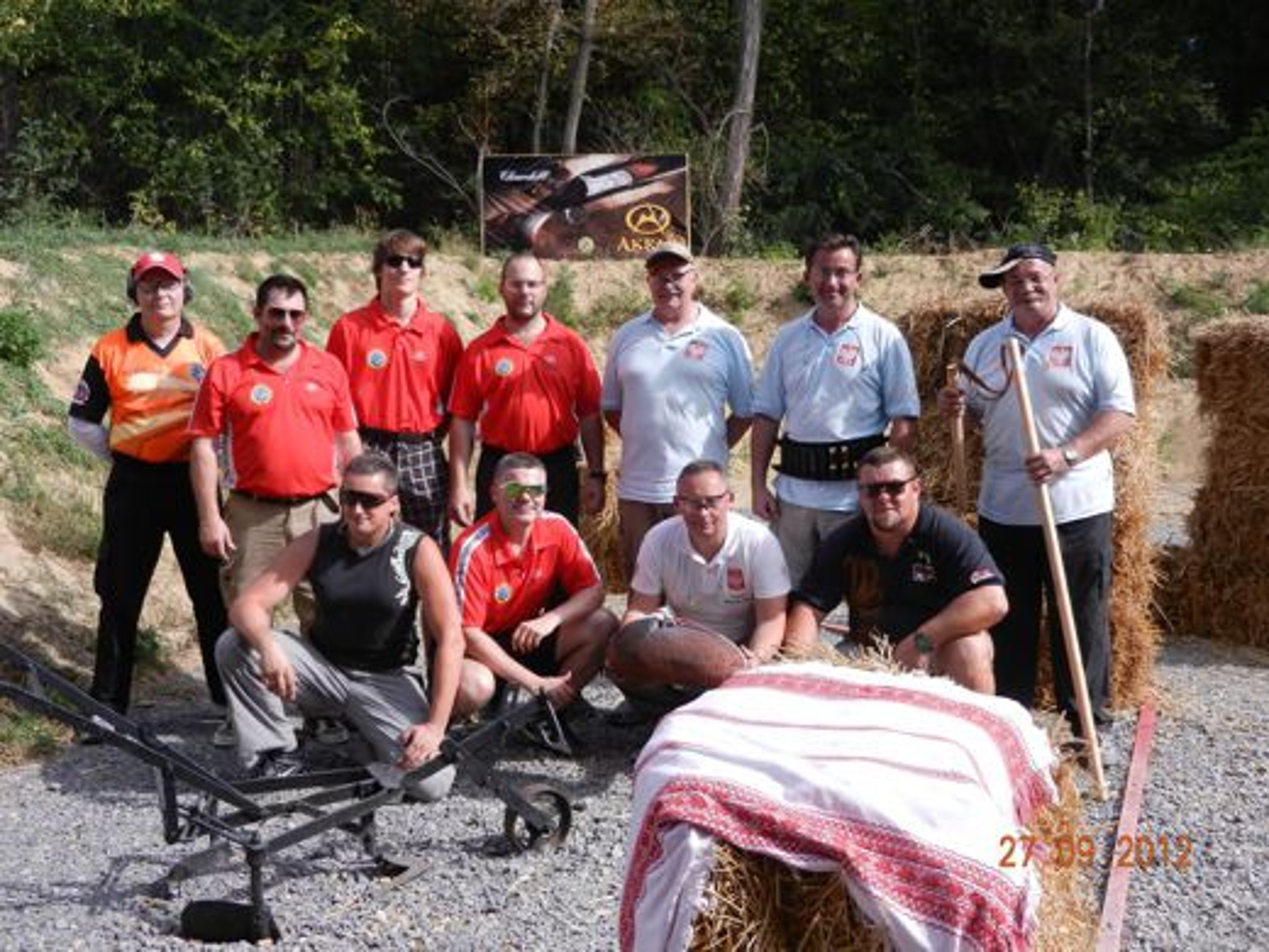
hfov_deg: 49.0
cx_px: 634
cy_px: 476
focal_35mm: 38
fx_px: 1393
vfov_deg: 37.7
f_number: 4
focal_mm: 6.9
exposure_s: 1/800
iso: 160
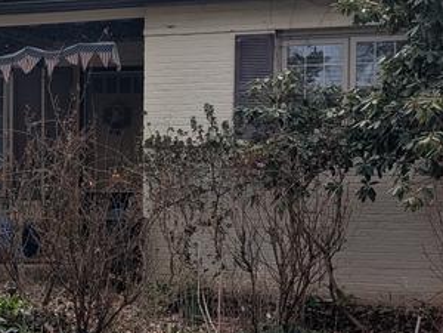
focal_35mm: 82
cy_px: 190
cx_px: 159
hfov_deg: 23.8
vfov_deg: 18.0
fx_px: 1049
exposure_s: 1/1984
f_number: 1.68
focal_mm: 6.9
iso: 22
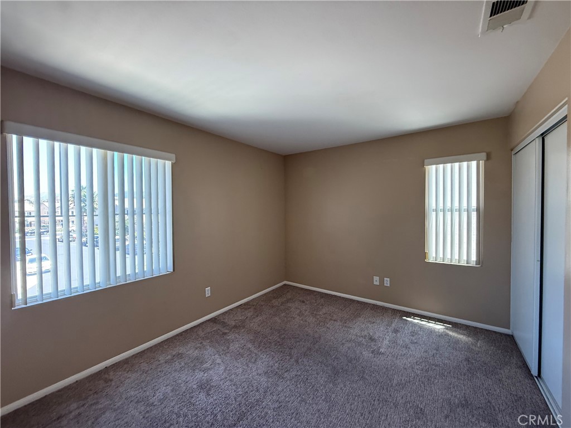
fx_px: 231
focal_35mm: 14
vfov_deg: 85.7
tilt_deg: -2.0
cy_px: 214
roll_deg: +1.4
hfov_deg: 102.1
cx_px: 286
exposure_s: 1/120
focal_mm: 2.22
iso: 400
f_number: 2.2
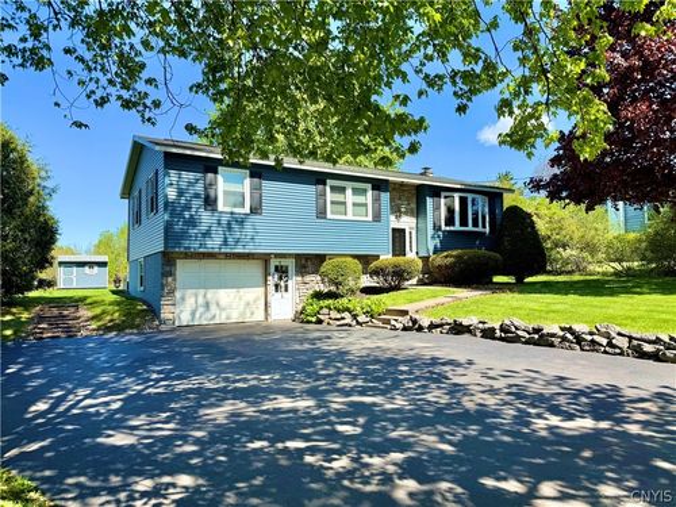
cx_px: 338
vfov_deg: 56.8
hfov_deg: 71.6
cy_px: 254
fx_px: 469
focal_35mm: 24
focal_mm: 6.76
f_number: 1.78
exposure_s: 1/2801
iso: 100
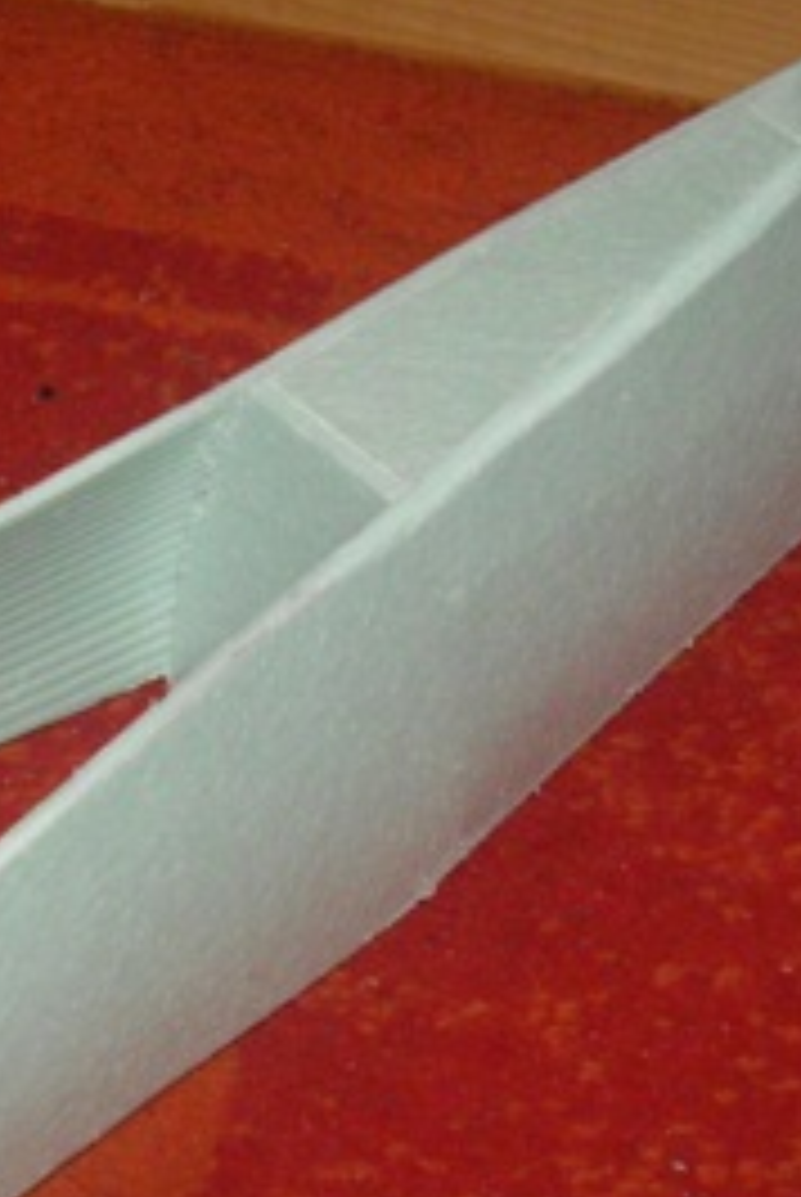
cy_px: 806
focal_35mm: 115
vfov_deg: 17.7
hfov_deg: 11.9
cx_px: 108
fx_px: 3828
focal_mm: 9.6
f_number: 3.1
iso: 400
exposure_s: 1/50
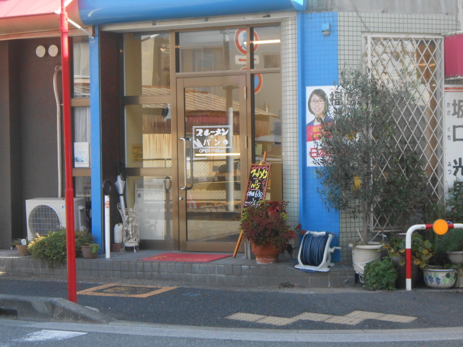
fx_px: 1244
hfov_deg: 21.1
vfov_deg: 15.9
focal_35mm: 93
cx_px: 232
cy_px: 174
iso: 400
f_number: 4.6
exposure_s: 1/320
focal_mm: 16.5
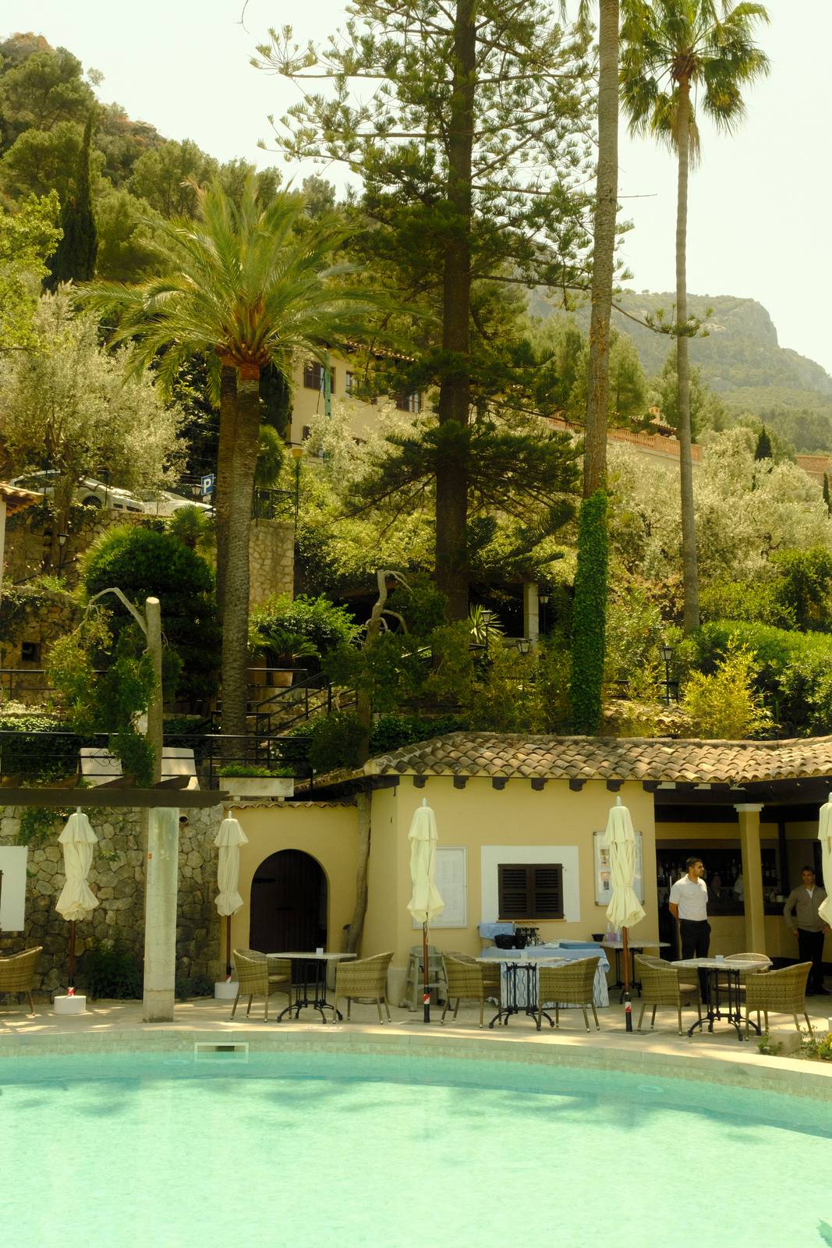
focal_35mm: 37
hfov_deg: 35.9
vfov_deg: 51.9
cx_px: 416
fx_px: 1282
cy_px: 624
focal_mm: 24.7
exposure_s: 1/420
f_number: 11
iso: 640
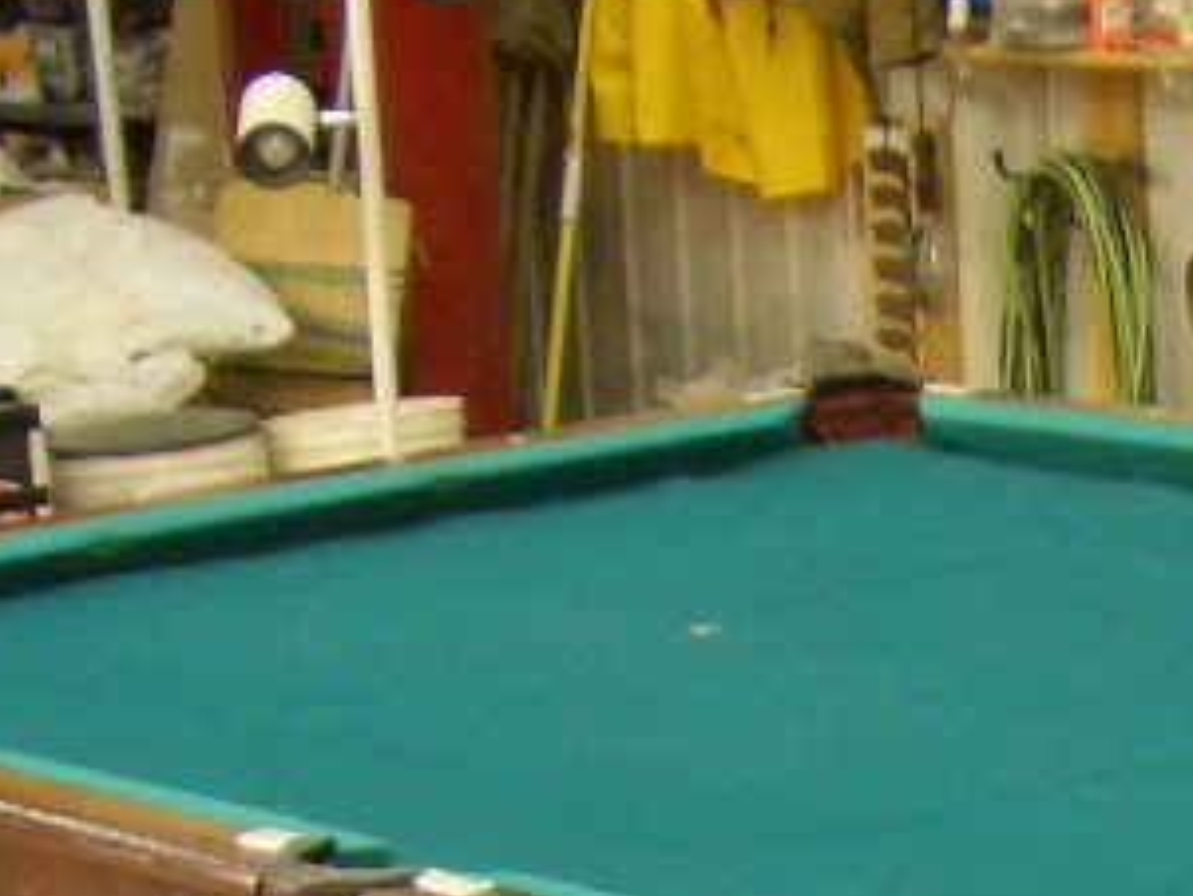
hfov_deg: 12.8
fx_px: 5137
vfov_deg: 9.5
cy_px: 1530
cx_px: 1514
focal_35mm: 149
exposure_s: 1/15
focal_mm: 5.8
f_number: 2.6
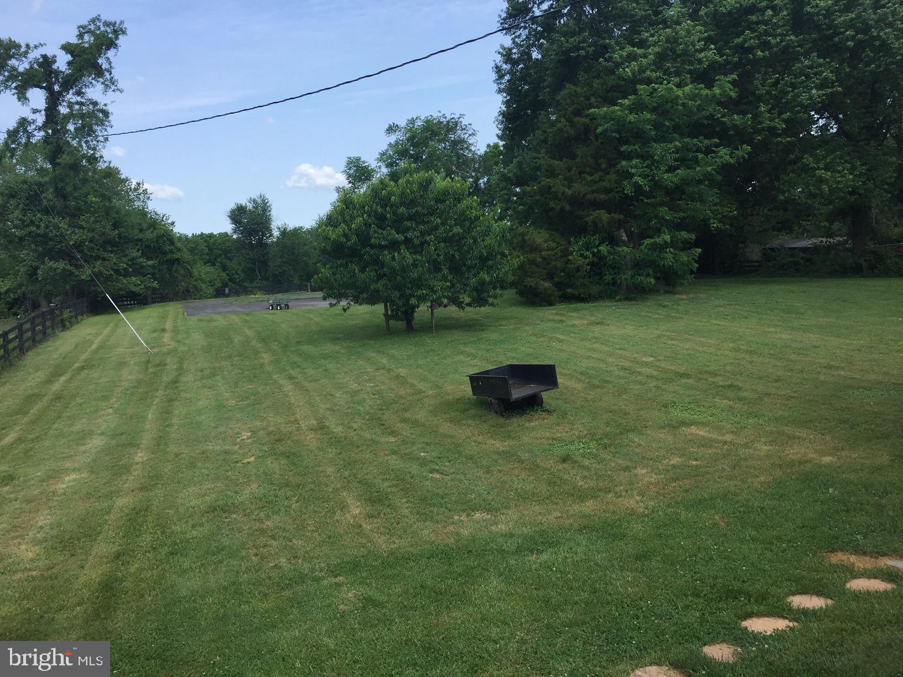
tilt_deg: -6.5
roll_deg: -0.2
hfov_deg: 61.7
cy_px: 338
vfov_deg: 48.2
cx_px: 452
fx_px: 756
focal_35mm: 29
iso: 32
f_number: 2.2
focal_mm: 4.15
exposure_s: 1/1199
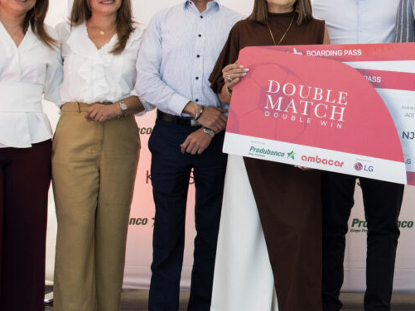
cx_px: 355
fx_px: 708
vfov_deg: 24.2
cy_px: 39
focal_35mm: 59
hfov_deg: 31.5
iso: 640
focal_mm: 30
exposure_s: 1/250
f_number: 9
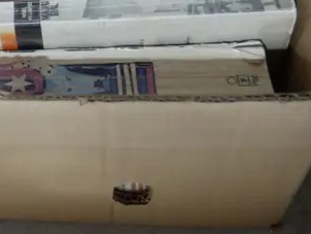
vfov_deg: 14.9
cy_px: -73
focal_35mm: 95
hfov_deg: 18.4
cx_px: -151
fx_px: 854
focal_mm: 14
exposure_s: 1/60
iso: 1250
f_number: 3.5
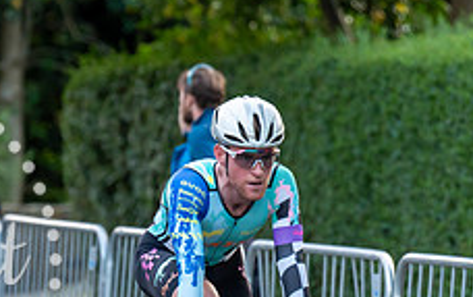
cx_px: 189
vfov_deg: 3.3
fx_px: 5213
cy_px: 157
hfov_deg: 5.2
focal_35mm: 404
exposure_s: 1/1000
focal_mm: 156
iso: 1250
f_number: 2.8
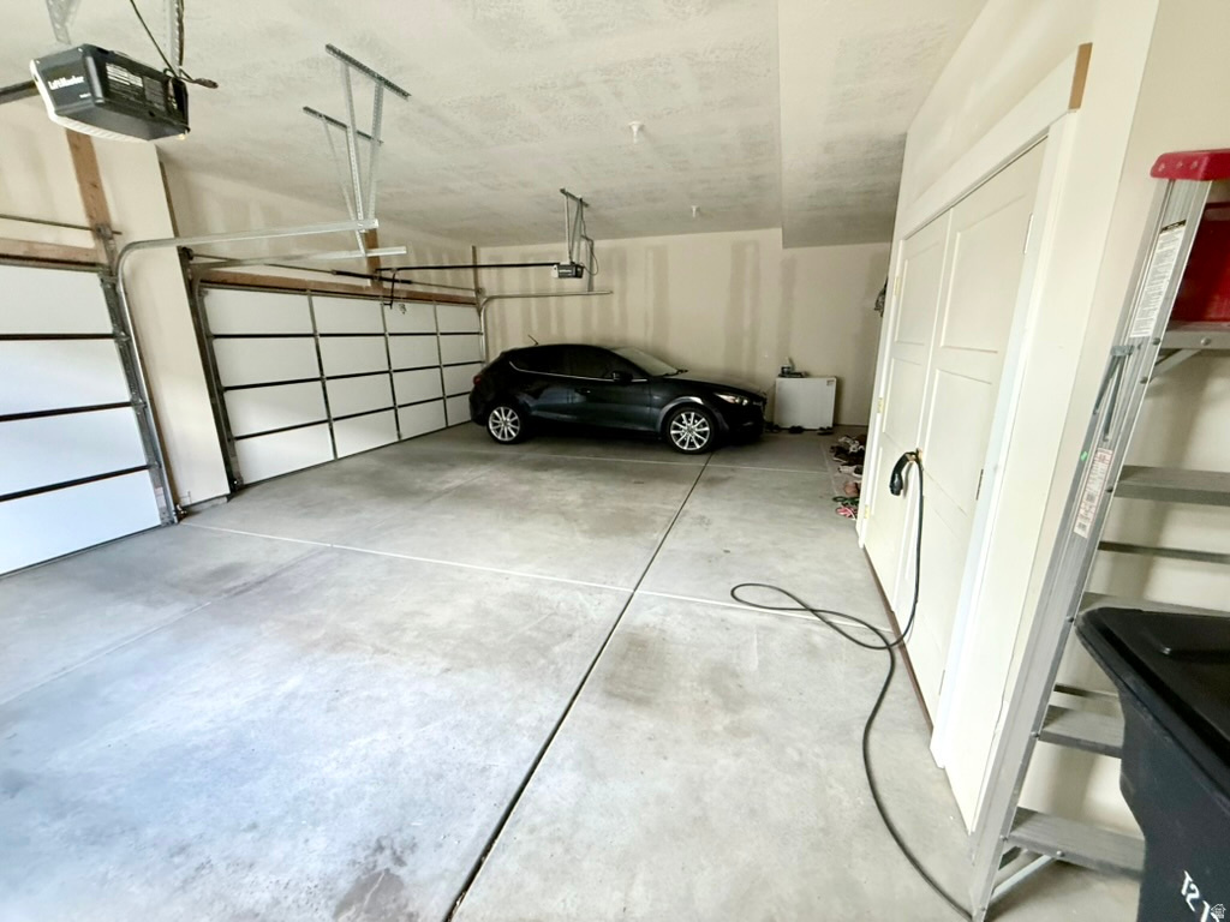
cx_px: 615
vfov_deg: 85.7
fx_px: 497
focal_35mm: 14
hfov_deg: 102.1
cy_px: 461
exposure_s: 1/60
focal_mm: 2.22
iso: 500
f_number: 2.2
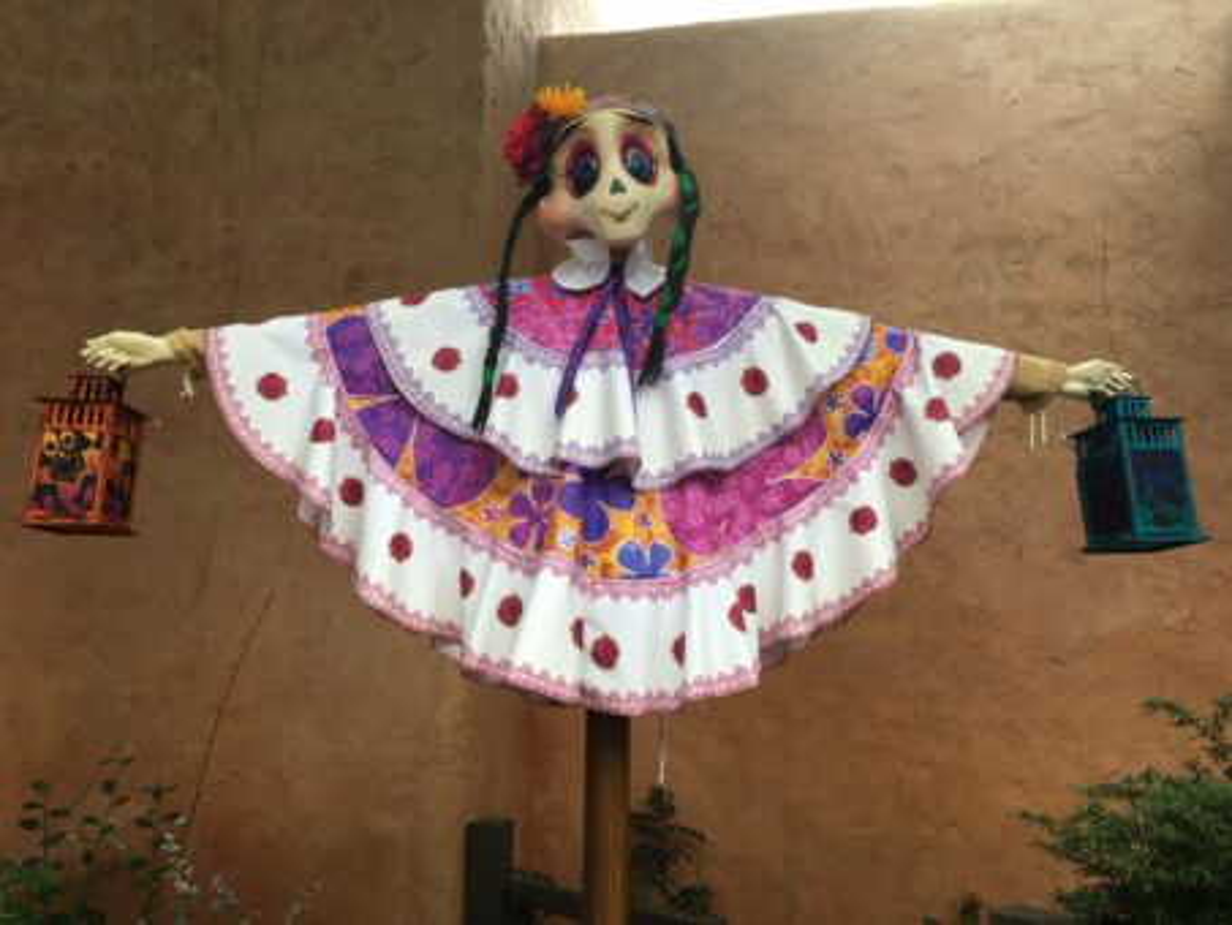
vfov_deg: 48.2
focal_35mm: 29
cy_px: 462
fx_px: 1032
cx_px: 616
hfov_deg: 61.6
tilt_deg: +12.8
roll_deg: -0.5
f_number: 2.2
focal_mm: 4.15
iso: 25
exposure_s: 1/105
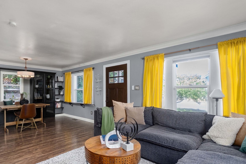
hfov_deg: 85.7
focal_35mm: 19
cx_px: 98
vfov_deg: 64.0
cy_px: 98
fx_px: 130
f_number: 7.1
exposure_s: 1/4
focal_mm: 13
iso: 1000
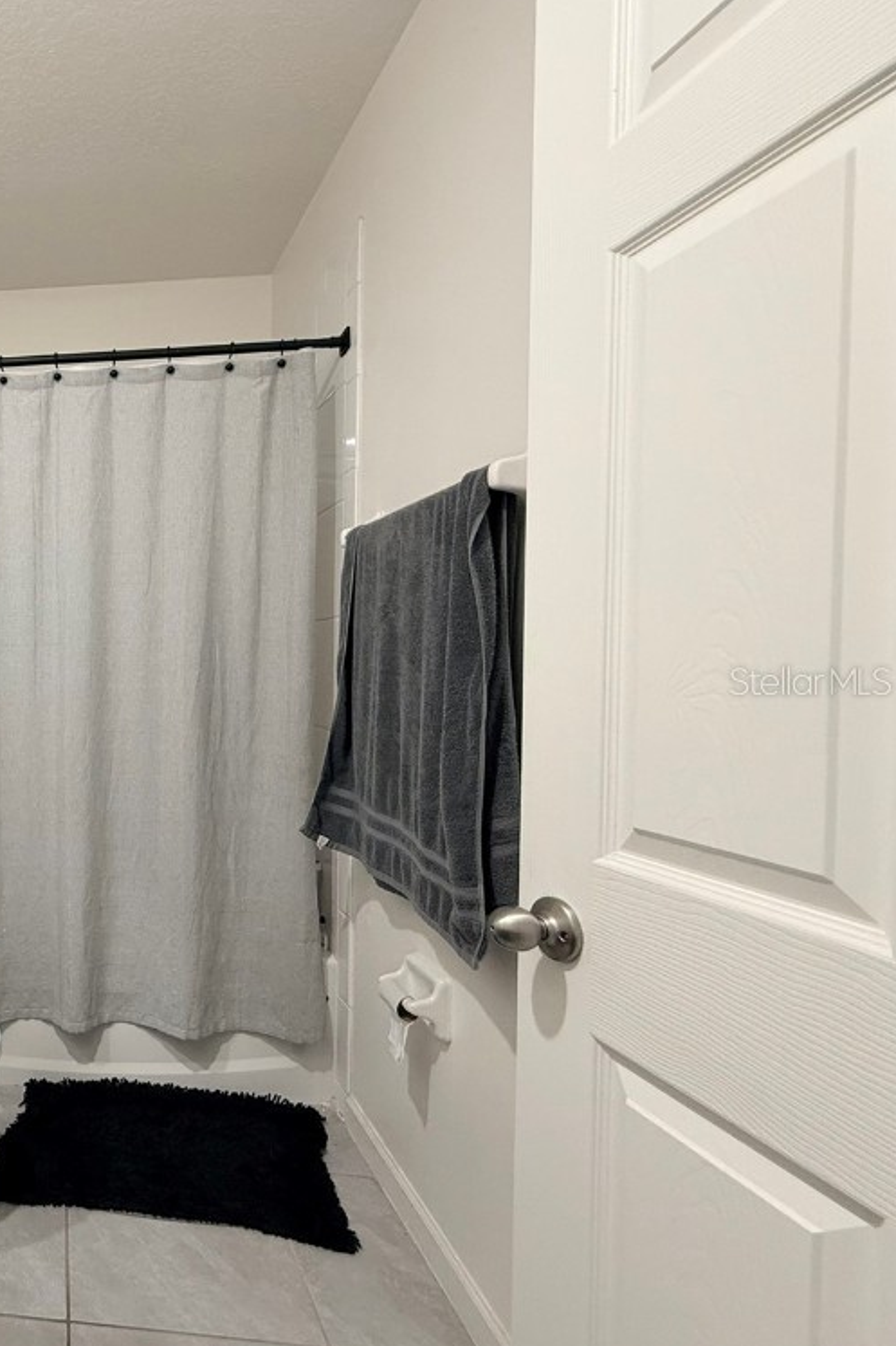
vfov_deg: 84.0
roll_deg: -0.6
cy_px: 680
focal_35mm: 20
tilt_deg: -1.2
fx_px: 747
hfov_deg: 49.1
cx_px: -23
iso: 200
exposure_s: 1/60
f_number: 2.2
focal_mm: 2.22
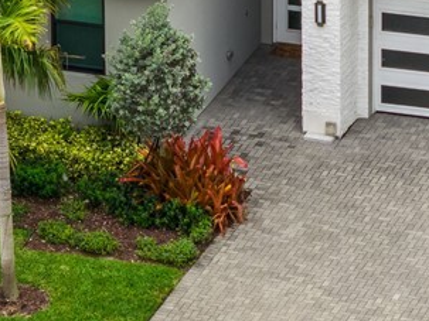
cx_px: 310
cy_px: -278
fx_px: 4584
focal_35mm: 370
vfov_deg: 4.0
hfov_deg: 5.4
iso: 100
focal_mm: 19.35
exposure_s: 1/500
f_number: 2.8
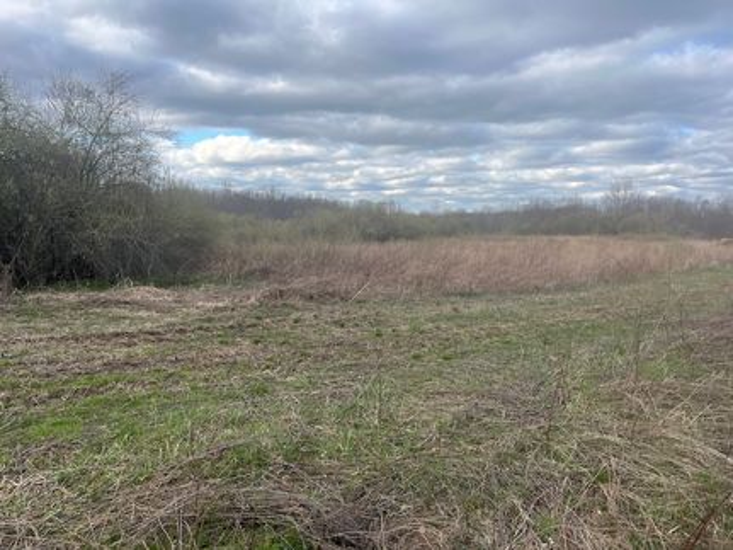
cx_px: 366
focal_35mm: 26
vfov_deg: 53.0
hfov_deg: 67.3
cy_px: 275
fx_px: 550
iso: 50
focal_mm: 5.1
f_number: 1.6
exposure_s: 1/1721
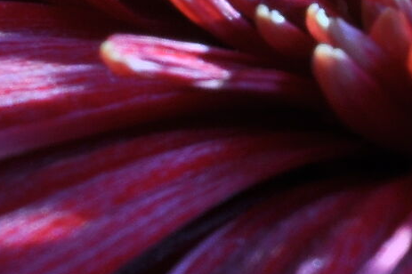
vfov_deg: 4.4
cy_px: -118
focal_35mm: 311
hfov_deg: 6.5
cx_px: 760
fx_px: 3557
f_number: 25
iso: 200
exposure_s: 15
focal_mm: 40
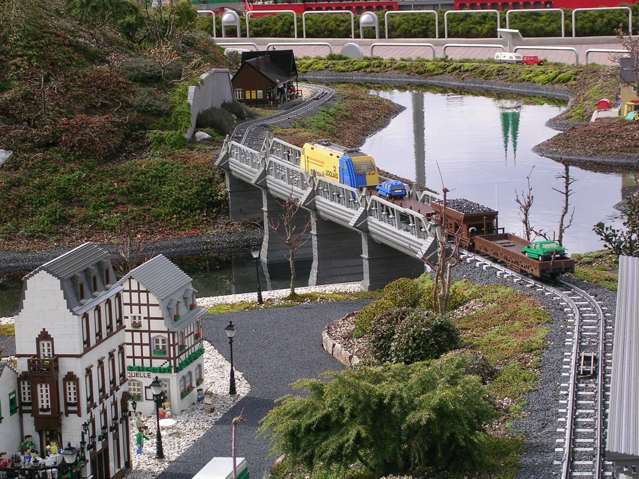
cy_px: 240
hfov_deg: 17.1
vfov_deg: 12.9
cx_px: 320
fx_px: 2123
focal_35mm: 115
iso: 50
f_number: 4.9
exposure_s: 1/286
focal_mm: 17.4
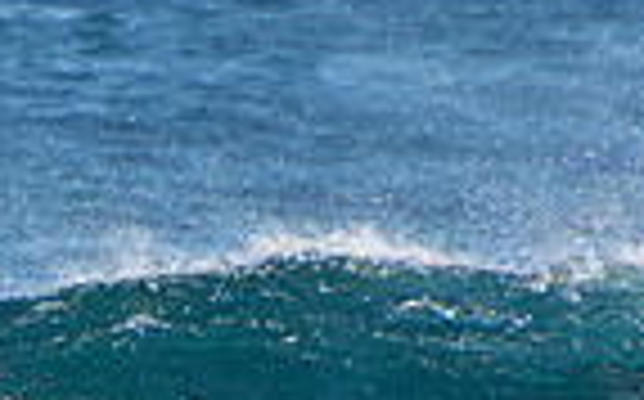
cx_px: -360
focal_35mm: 2479
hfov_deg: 0.8
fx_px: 43458
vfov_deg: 0.5
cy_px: 667
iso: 400
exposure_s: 1/1250
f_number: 5.6
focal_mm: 400
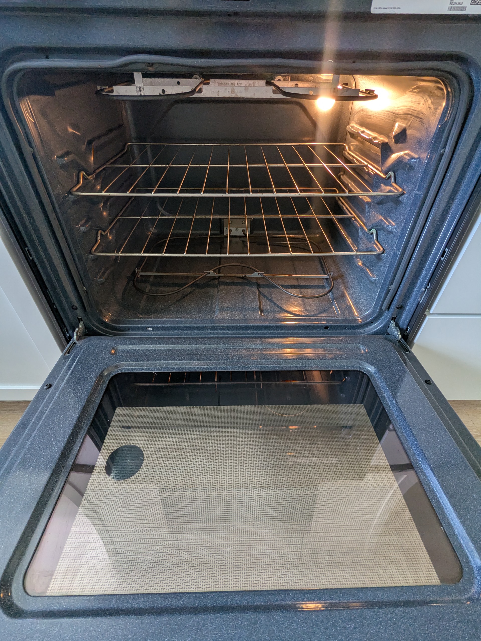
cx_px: 240
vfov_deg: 94.5
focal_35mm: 16
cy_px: 320
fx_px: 296
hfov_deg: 78.1
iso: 121
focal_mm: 2.35
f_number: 2.2
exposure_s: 1/40
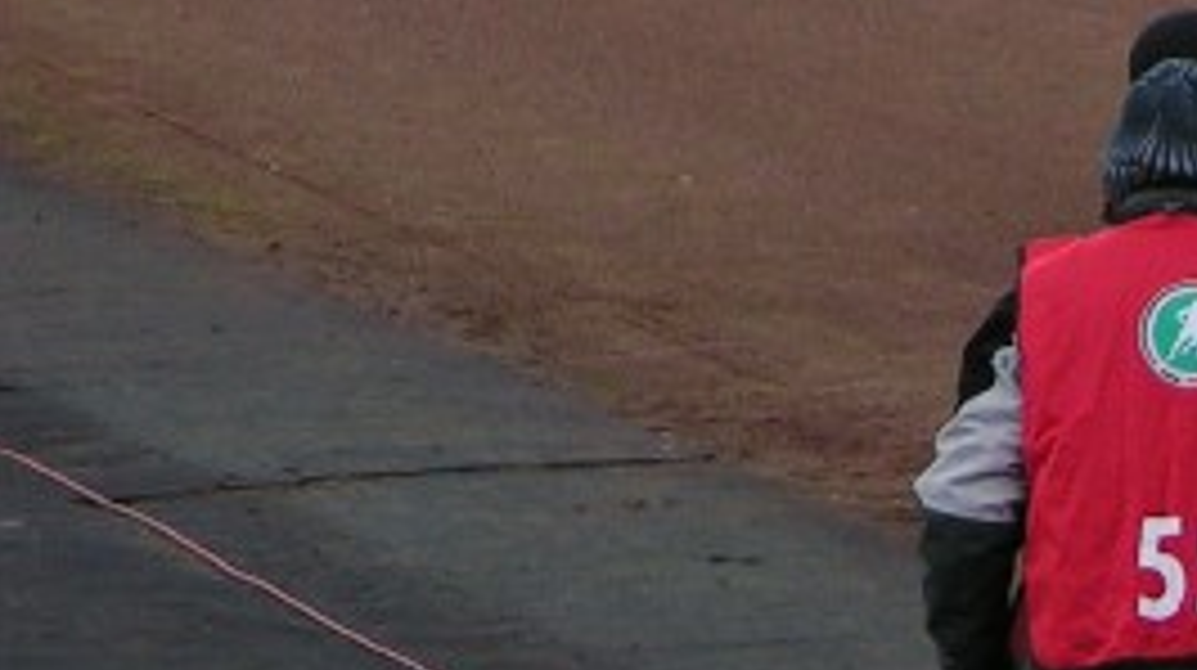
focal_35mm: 774
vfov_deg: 1.6
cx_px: 1580
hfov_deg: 2.8
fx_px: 24542
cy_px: 913
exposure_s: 1/250
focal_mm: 36.1
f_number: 3.5
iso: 50
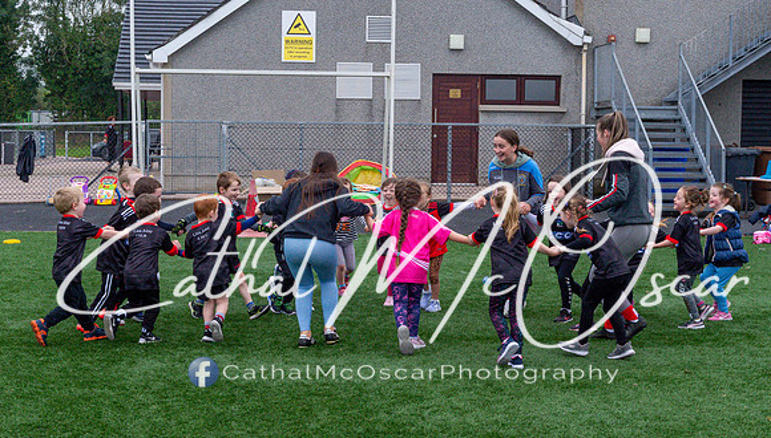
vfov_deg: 17.9
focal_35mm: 68
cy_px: 250
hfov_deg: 31.0
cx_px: 353
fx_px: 1388
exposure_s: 1/320
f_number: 8
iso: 3200
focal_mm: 50
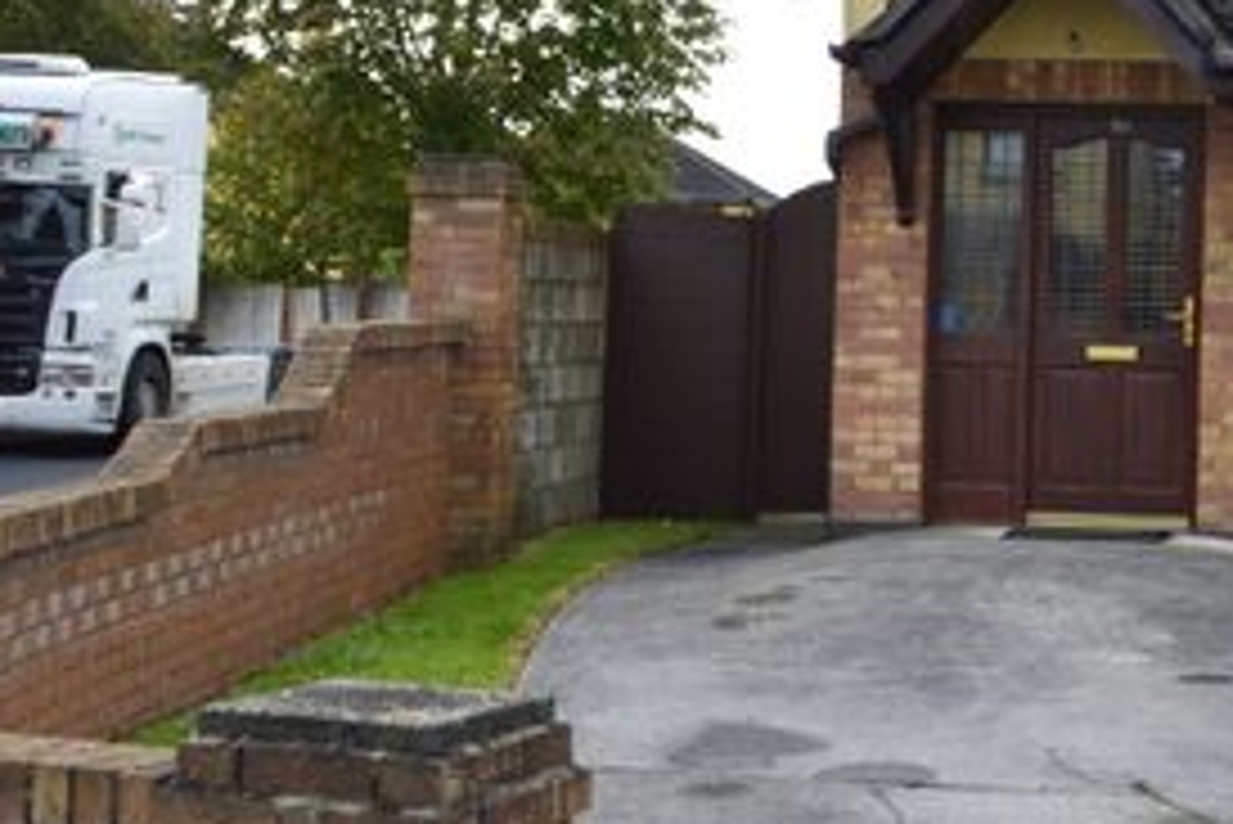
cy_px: 131
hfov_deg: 27.1
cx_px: 1179
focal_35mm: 71
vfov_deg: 19.0
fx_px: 2433
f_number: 10
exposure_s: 1/320
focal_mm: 18
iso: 400
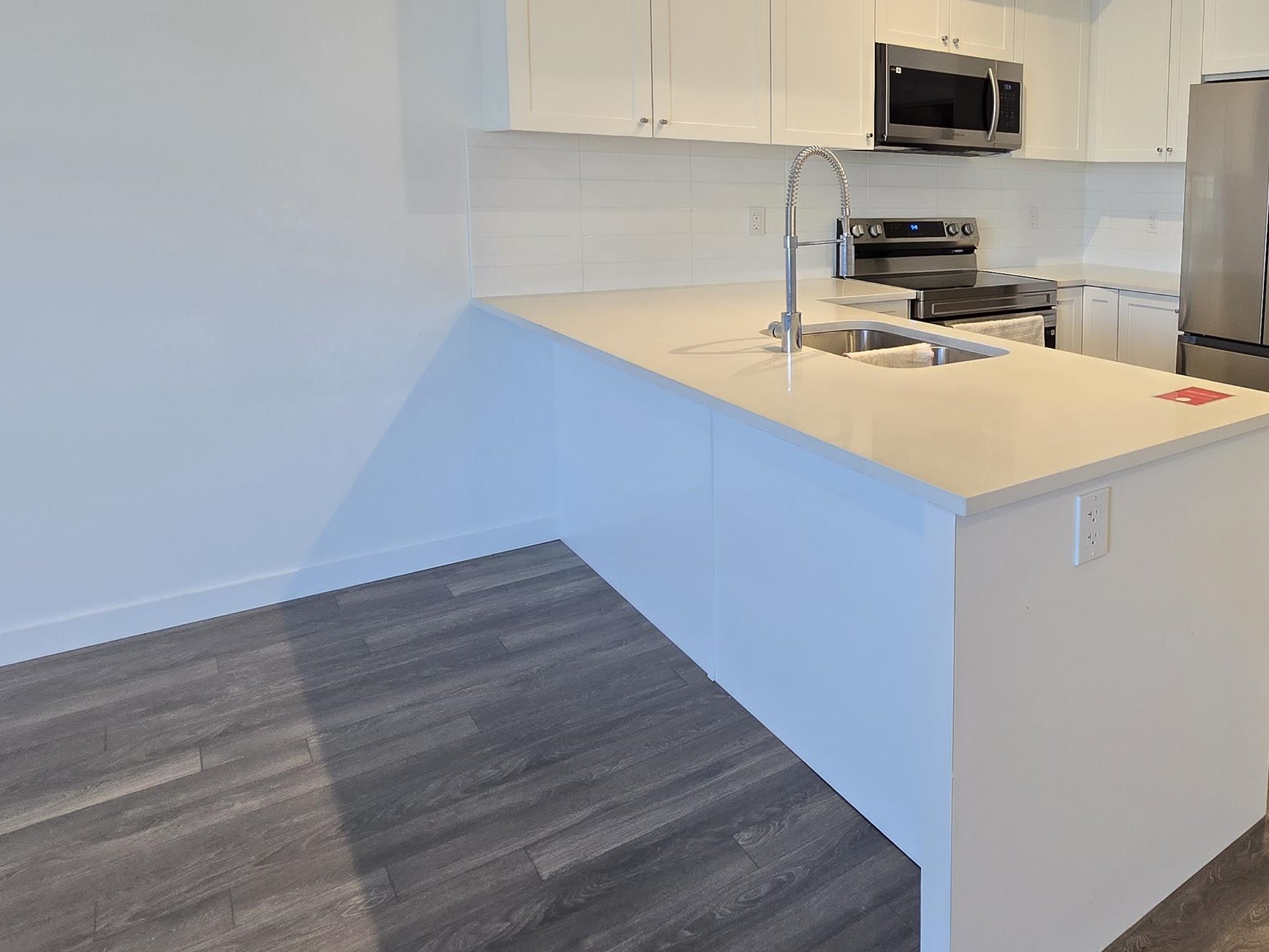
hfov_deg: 65.3
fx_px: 843
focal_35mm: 23
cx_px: 1062
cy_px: 273
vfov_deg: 56.8
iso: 125
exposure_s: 1/60
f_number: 2.2
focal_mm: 2.2
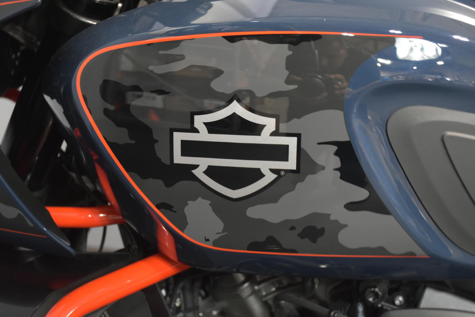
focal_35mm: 57
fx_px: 752
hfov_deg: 35.0
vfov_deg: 23.8
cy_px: 158
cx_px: 238
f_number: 5
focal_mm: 38
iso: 1600
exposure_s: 1/8
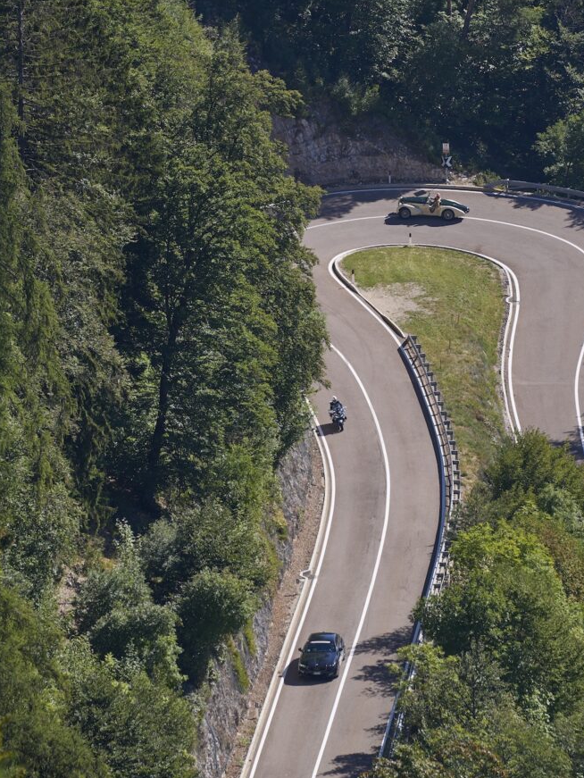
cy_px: 324
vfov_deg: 6.0
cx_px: 444
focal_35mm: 331
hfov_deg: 4.5
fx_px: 7440
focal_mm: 200
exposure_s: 1/1000
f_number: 4.5
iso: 160
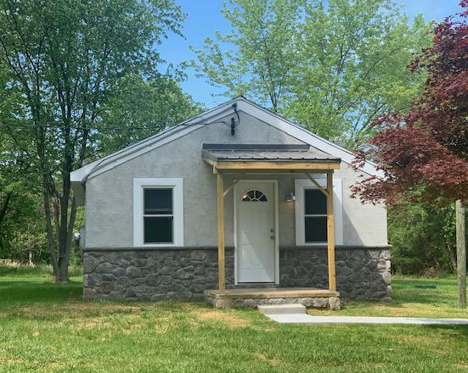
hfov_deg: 32.0
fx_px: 817
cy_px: 202
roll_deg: -0.2
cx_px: 211
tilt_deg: +4.1
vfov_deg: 25.8
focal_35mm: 59
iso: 16
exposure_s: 1/378
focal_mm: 6
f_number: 2.4
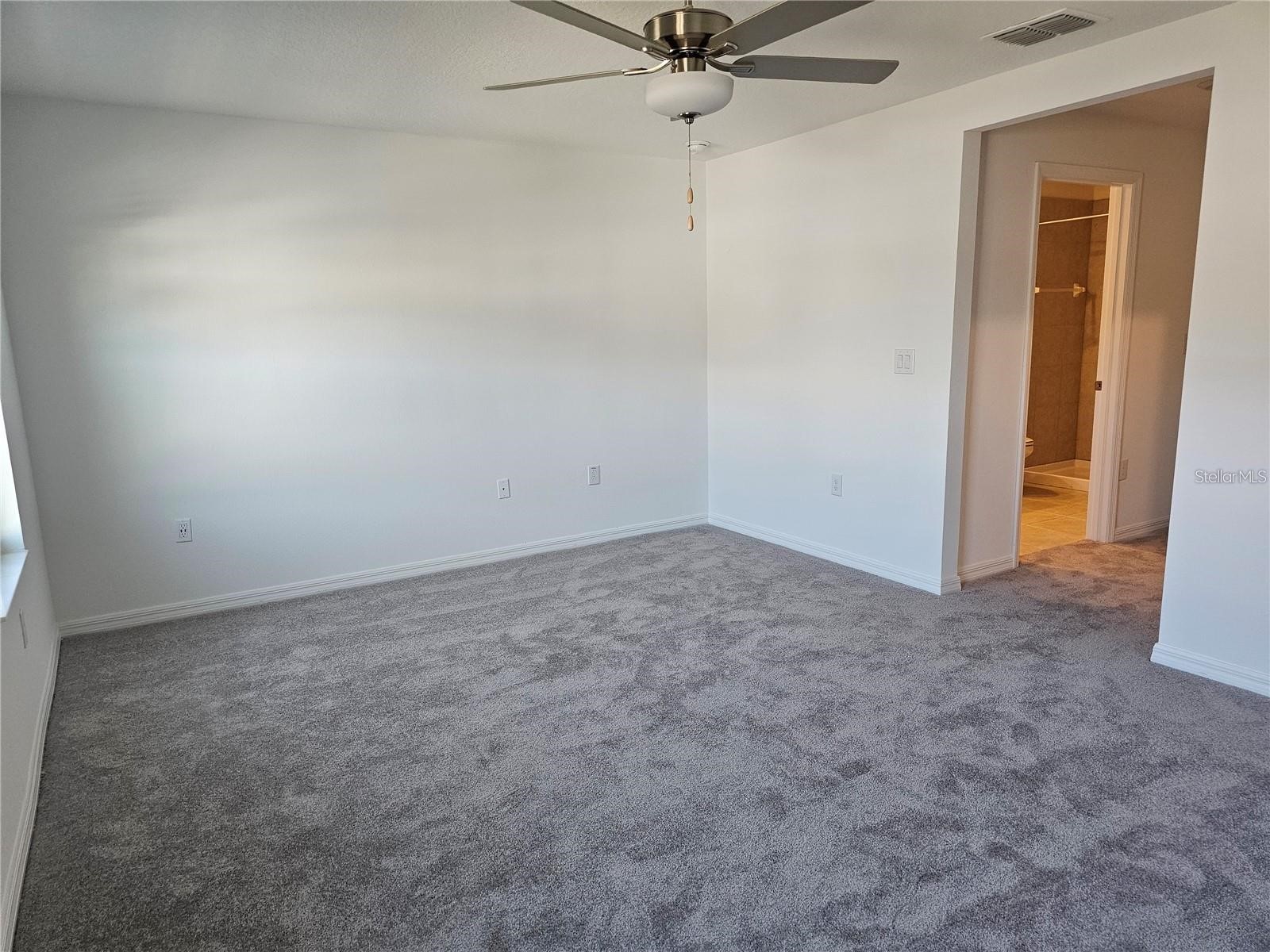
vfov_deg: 58.9
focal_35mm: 23
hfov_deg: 73.9
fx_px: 844
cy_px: 476
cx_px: 635
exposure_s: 1/207
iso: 250
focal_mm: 6.3
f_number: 1.7
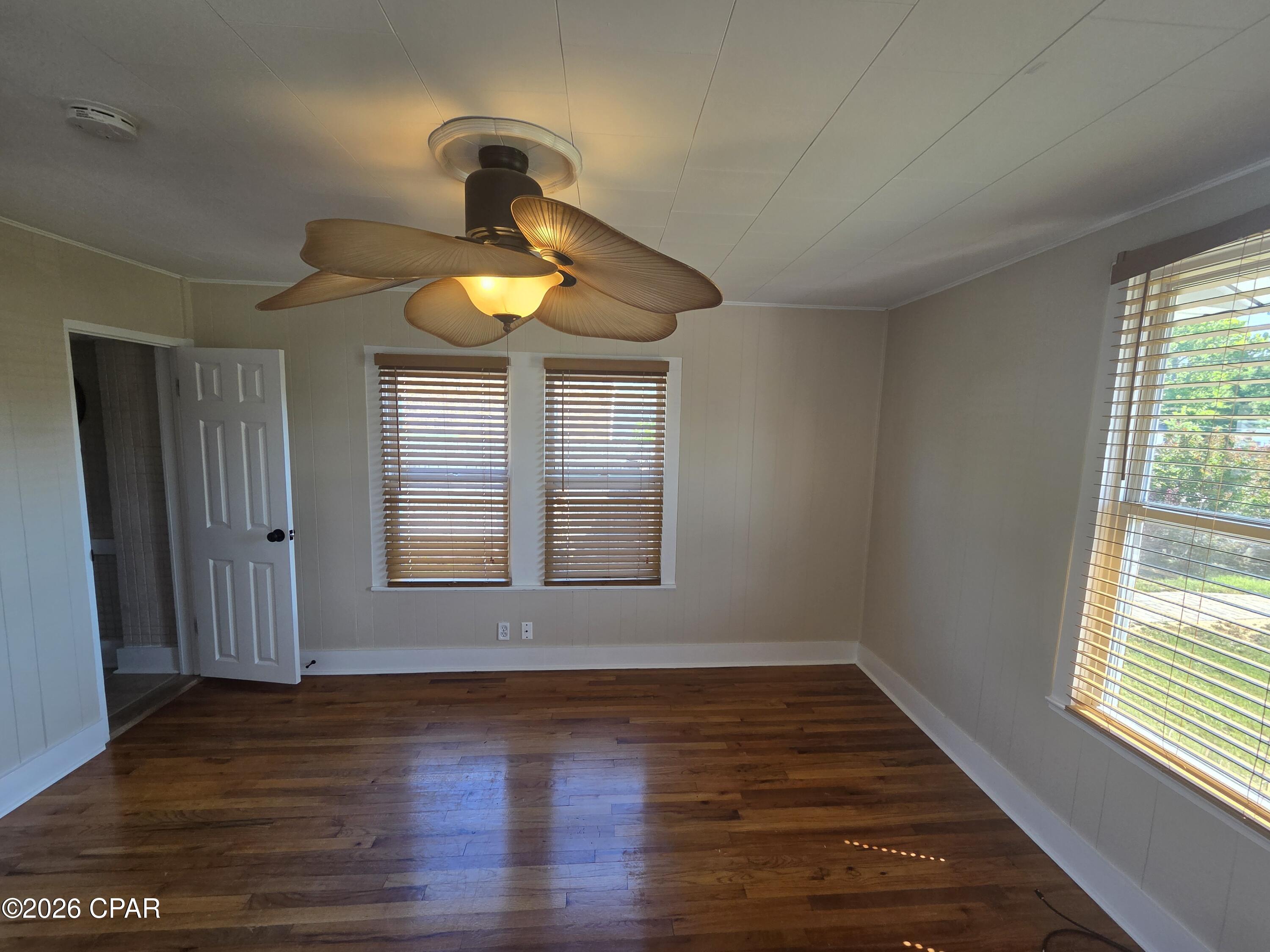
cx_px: 635
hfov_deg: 106.2
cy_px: 476
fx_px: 477
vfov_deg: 89.9
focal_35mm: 13
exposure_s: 1/120
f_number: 2.2
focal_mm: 2.2
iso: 80
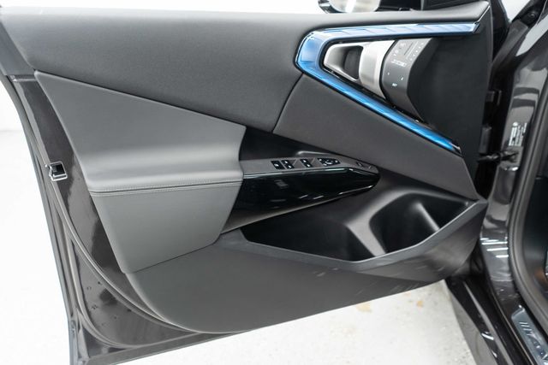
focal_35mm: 28
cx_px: 274
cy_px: 182
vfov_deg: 46.4
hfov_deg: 65.5
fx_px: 426
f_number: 3.2
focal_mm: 28
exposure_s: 1/40
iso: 1000
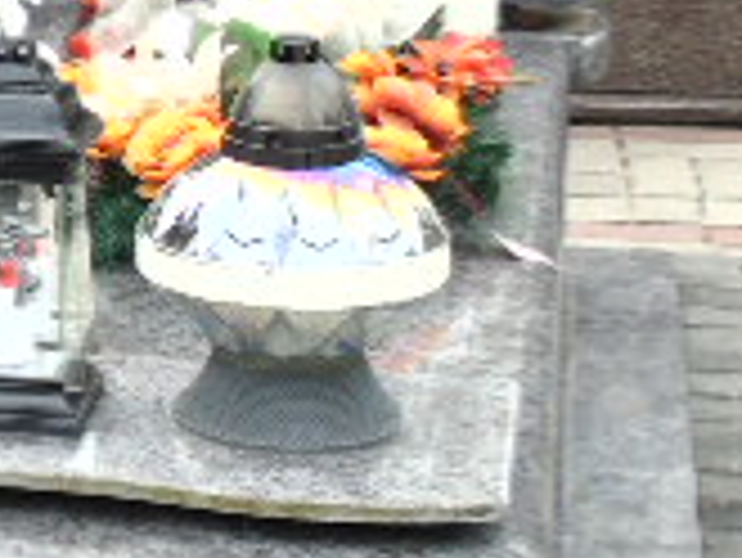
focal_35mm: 155
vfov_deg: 9.6
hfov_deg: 11.9
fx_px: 3325
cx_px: -522
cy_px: 148
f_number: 3.9
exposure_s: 1/160
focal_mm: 7.1
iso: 80
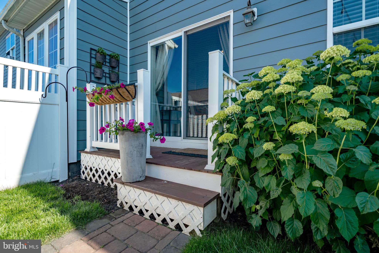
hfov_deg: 96.7
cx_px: 190
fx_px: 168
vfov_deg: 73.8
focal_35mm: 16
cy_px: 126
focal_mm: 16
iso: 200
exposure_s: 1/8000
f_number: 4
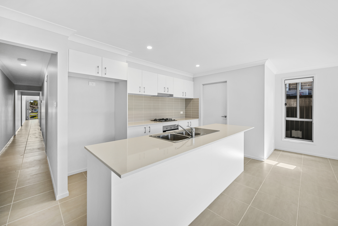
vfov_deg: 81.3
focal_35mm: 14
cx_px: 169
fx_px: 131
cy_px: 113
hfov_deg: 104.2
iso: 100
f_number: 4
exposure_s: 1/20
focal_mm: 14
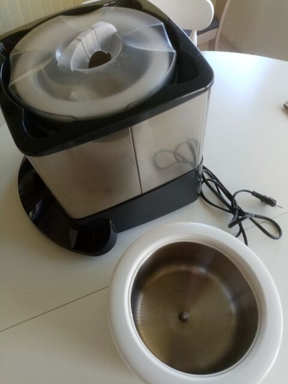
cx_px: 144
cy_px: 192
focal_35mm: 26
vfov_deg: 67.3
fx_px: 288
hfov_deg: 53.1
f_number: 1.8
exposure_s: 1/33.3
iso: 132
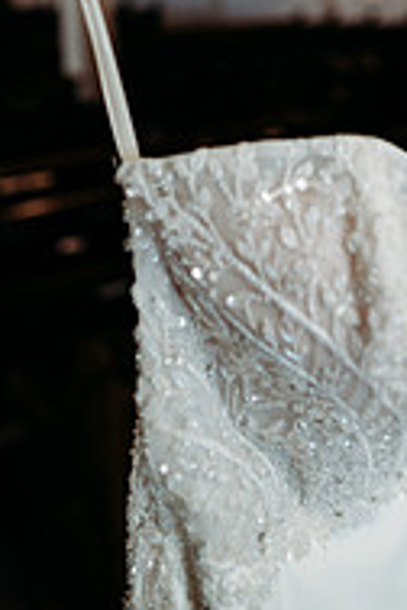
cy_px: 6
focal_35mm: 57
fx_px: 967
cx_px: 271
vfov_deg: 32.4
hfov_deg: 23.7
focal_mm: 24
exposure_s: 1/160
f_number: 2.5
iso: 400
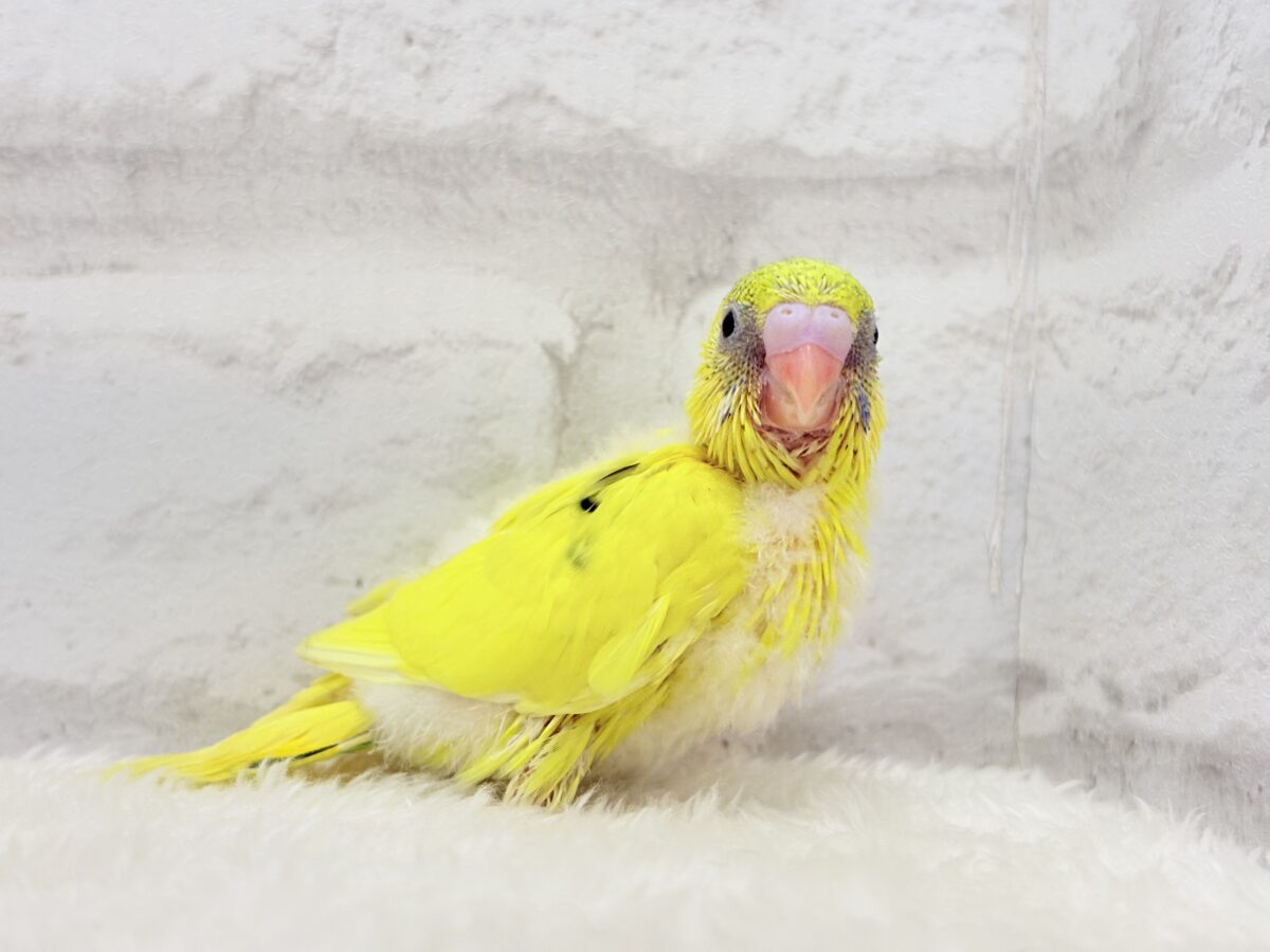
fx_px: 1908
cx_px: 635
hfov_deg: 36.8
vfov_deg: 28.0
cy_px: 476
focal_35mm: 52
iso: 80
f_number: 1.6
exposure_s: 1/100
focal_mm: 5.96
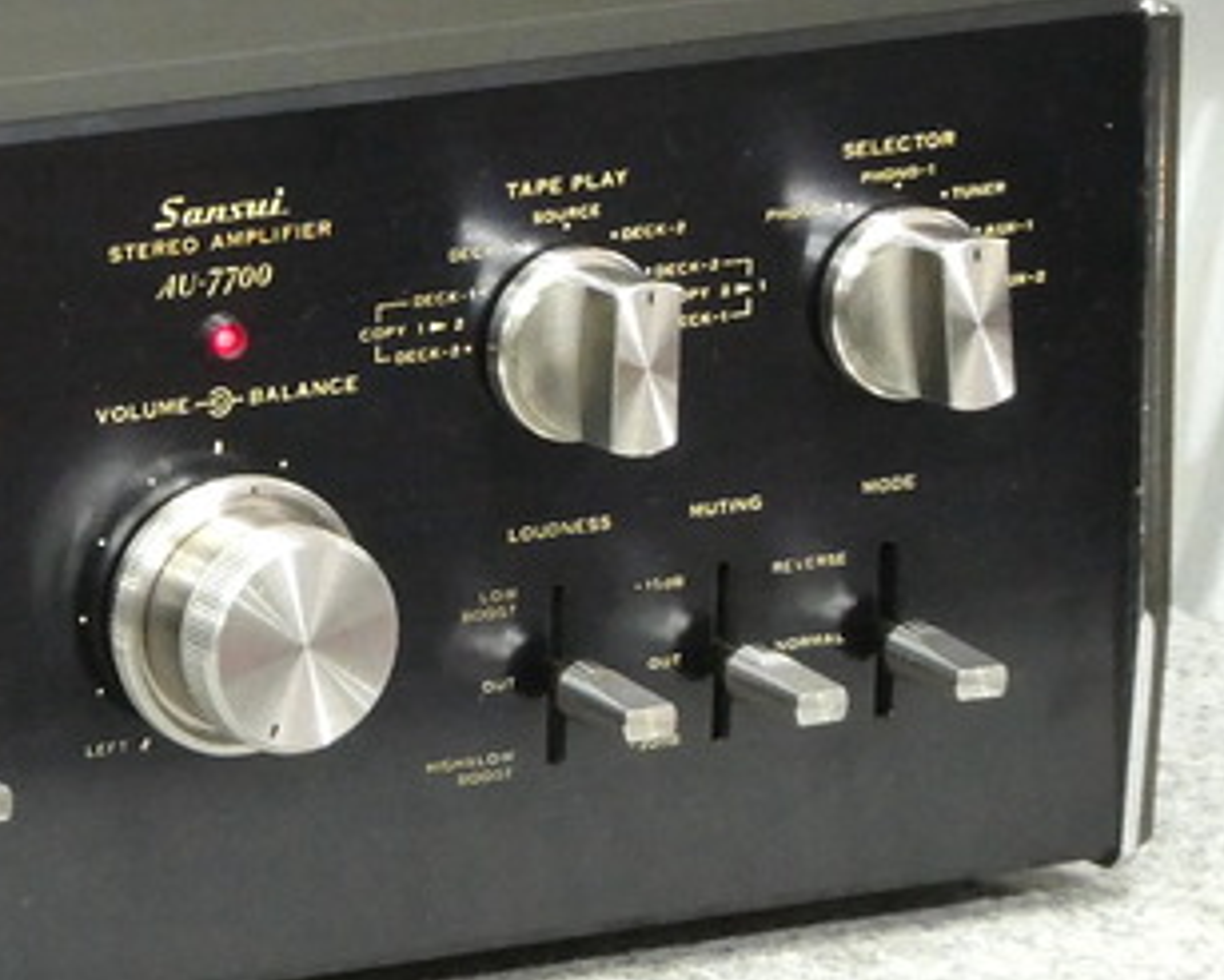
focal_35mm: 351
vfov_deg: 4.4
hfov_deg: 5.5
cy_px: 474
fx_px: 12723
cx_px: -546
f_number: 5.6
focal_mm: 20.6
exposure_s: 1/10
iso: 400
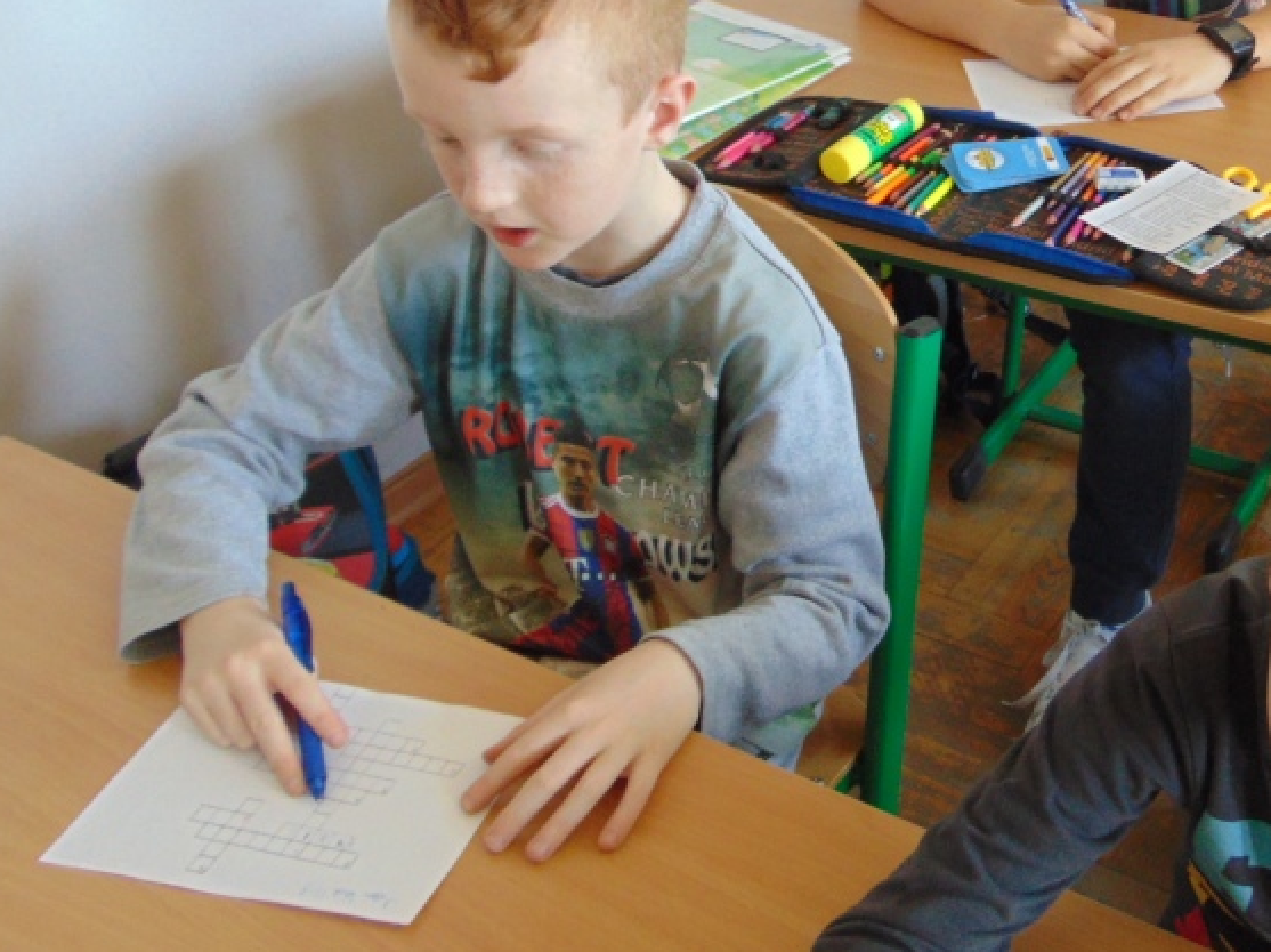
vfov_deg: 31.1
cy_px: 288
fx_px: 1688
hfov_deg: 39.5
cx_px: 1034
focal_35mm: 46
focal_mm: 4.5
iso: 200
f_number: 3
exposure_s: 1/30
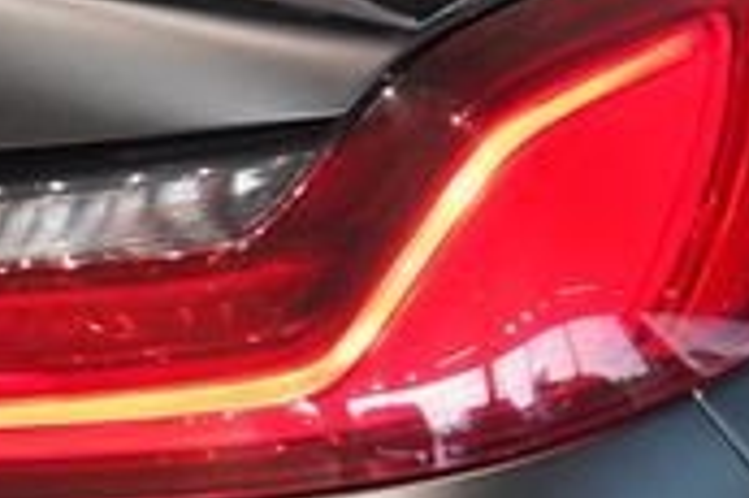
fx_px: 8626
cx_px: -277
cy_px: 227
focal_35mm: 415
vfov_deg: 3.3
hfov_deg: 4.9
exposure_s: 1/160
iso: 6400
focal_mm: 70
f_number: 5.6
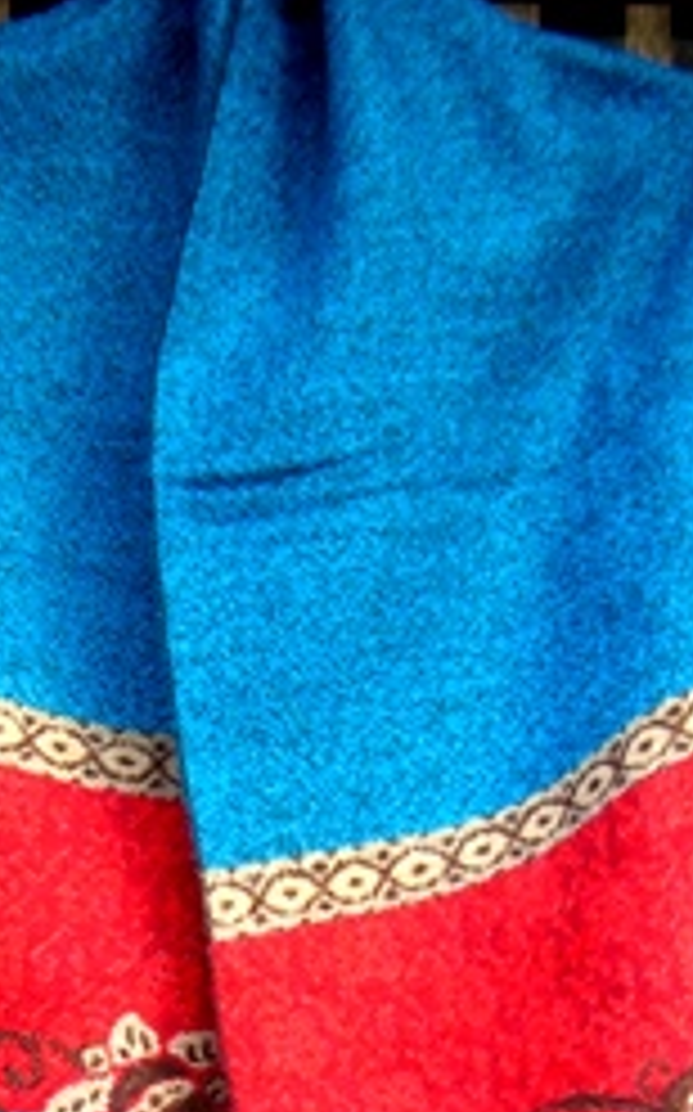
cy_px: 1184
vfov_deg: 20.4
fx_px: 2967
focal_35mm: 98
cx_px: 180
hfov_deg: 13.3
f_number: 2.8
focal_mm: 7.9
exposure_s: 1/60
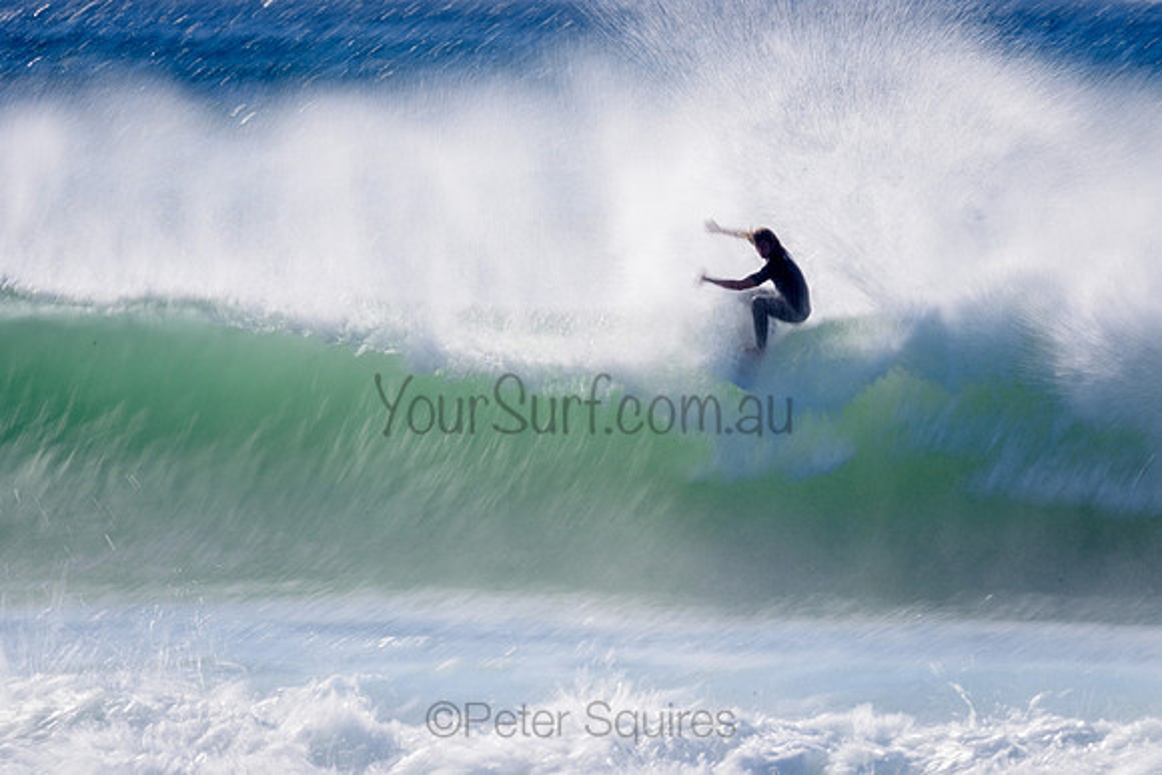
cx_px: 667
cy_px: 330
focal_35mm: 587
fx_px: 18951
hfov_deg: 3.5
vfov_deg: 2.3
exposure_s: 1/20
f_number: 25
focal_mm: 500
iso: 125
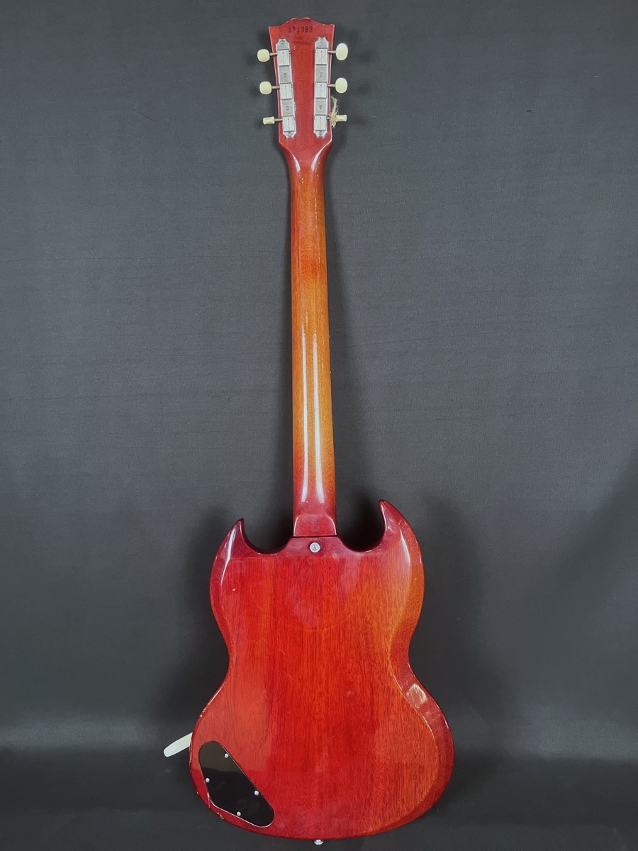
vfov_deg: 67.3
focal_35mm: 26
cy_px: 426
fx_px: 639
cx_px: 319
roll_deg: +0.7
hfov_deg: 53.1
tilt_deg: -12.2
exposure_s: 1/40
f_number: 1.6
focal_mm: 5.1
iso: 500
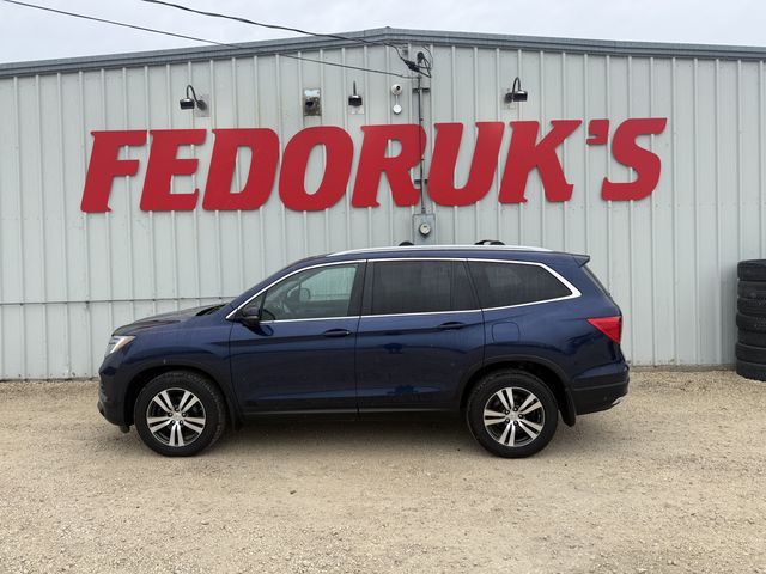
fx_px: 531
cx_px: 383
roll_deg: +1.0
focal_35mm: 24
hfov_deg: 71.6
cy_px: 287
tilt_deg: -1.1
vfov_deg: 56.8
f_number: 1.78
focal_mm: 6.76
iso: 80
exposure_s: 1/1250
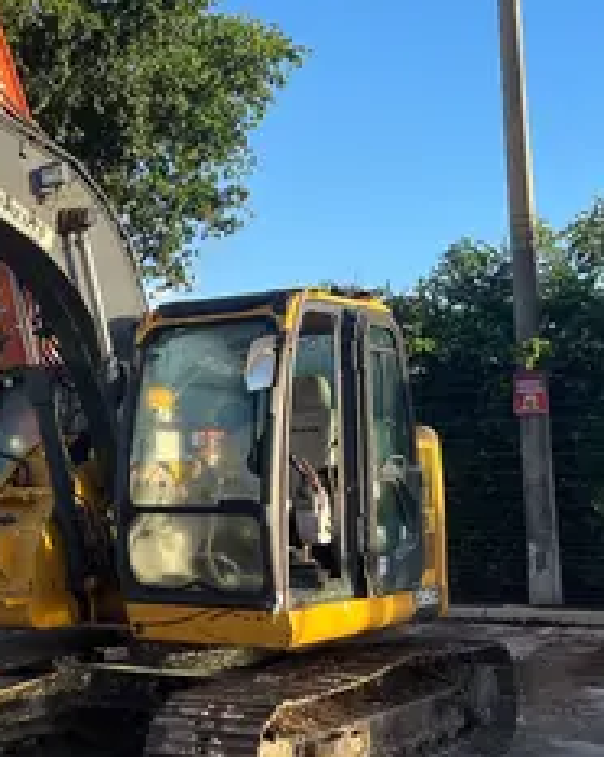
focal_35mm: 60
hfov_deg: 24.0
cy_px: 378
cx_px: -36
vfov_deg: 31.5
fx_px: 1342
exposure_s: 1/777
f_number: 1.6
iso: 50
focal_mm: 5.1
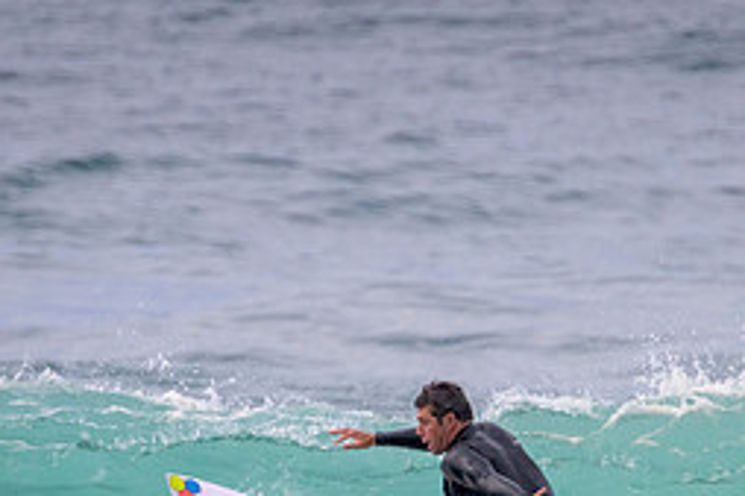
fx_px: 37804
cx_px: 446
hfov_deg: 1.1
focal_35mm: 1828
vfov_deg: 0.8
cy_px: 527
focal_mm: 800
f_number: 11
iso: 1100
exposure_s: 1/2000
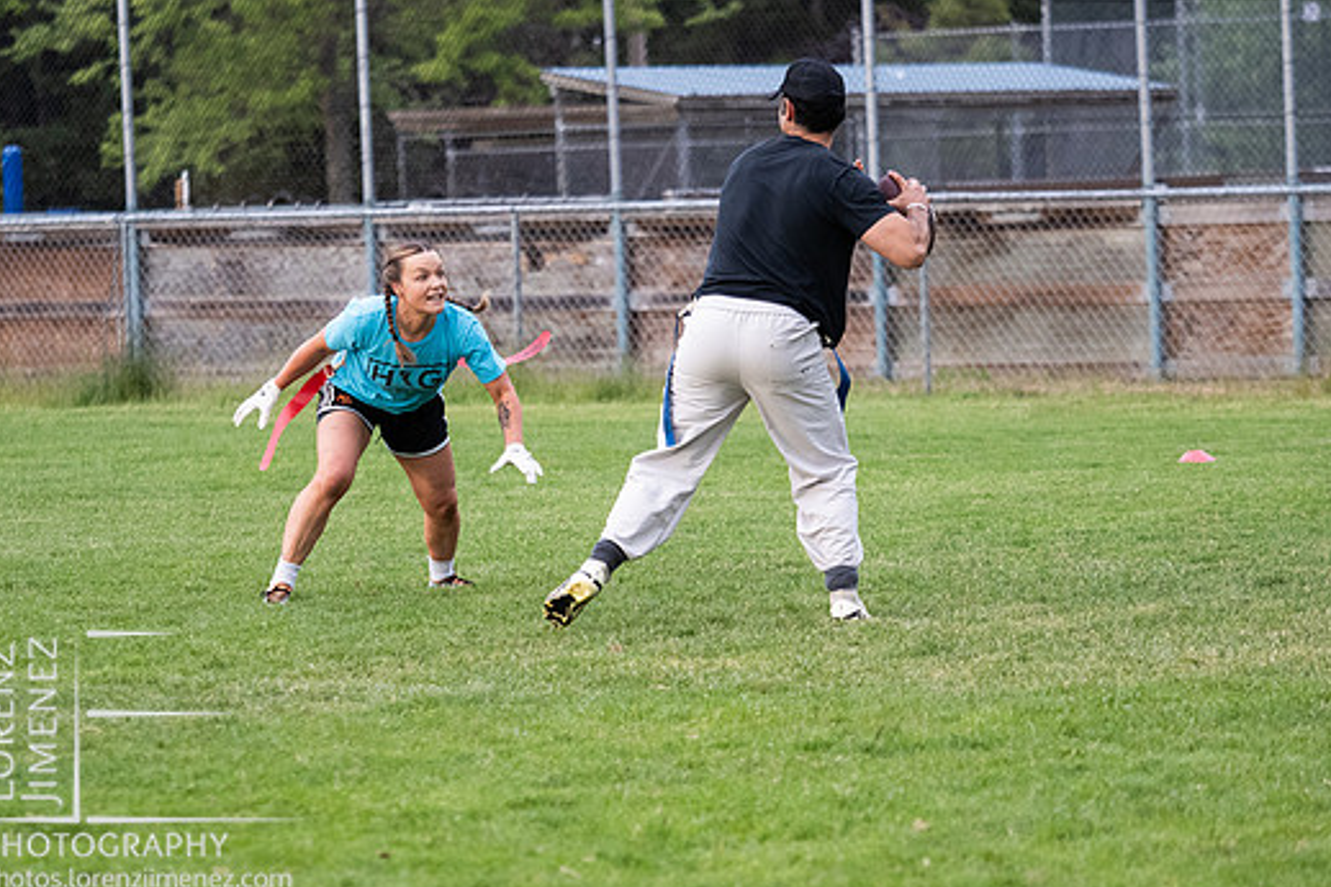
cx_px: 689
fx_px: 9129
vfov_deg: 5.6
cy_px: 475
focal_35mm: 247
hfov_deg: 8.3
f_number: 2.8
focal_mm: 106
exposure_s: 1/1250
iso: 1600
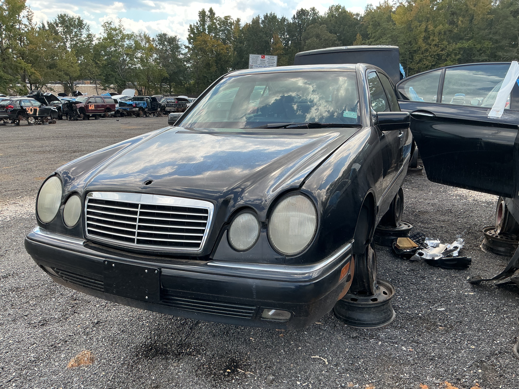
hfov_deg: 61.7
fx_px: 435
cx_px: 260
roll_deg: -1.1
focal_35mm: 29
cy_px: 194
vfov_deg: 48.2
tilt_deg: -14.1
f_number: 1.8
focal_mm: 3
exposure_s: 1/495
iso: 25
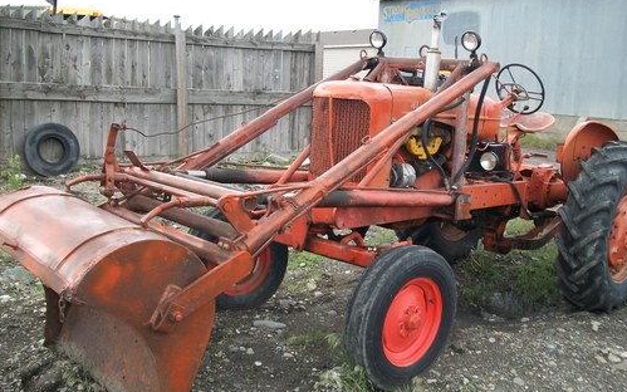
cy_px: 200
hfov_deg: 52.7
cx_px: 329
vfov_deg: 34.4
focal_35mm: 37
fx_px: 632
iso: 80
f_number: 2.9
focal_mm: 5.7
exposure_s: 1/320
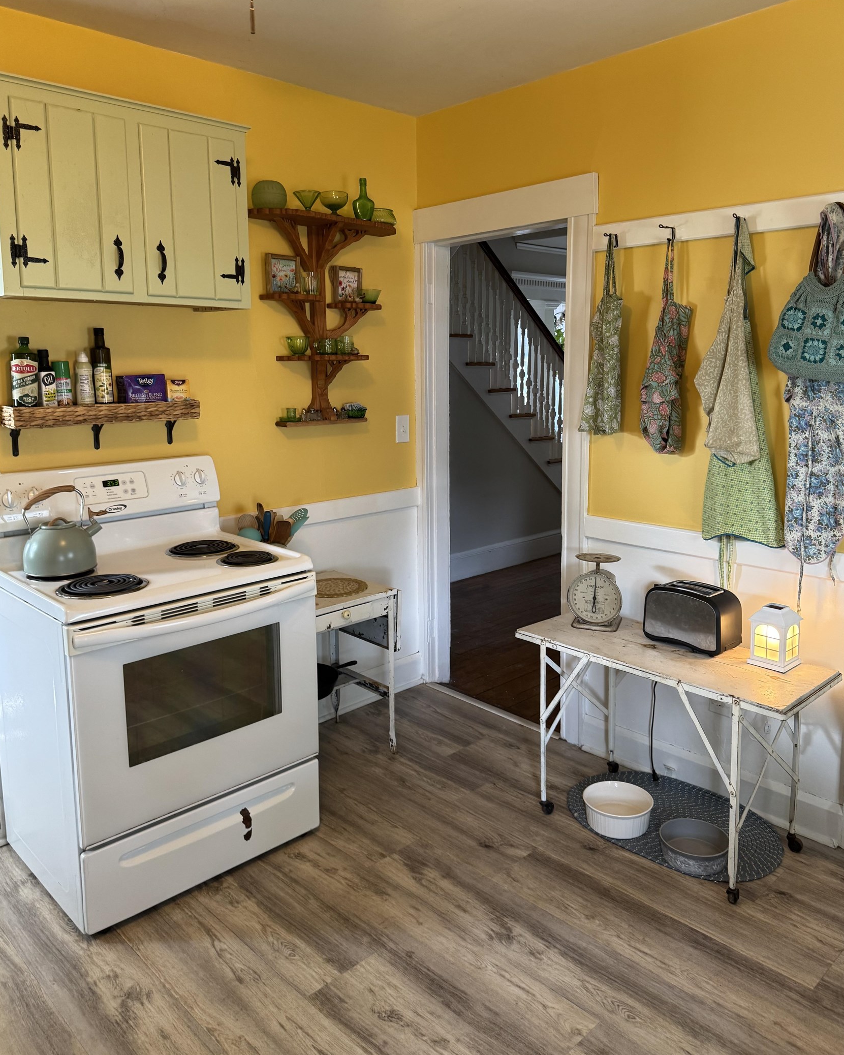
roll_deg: +0.6
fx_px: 812
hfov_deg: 54.9
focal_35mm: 26
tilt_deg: -6.0
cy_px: 482
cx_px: 427
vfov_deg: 65.9
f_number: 1.78
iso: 200
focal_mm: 6.76
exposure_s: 1/60
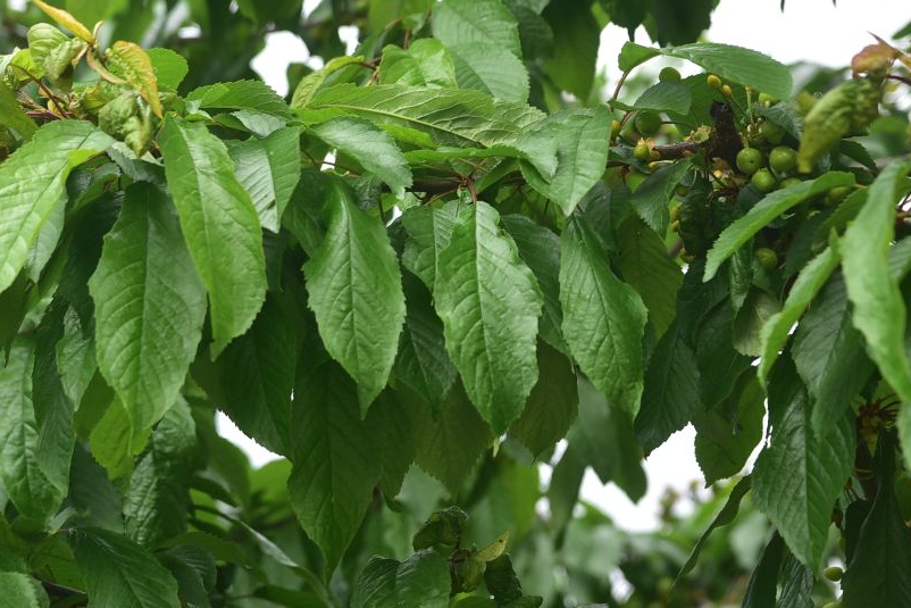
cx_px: 361
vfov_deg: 16.8
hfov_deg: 25.0
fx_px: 2050
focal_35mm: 81
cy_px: 186
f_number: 4.5
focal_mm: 50
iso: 250
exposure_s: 1/500
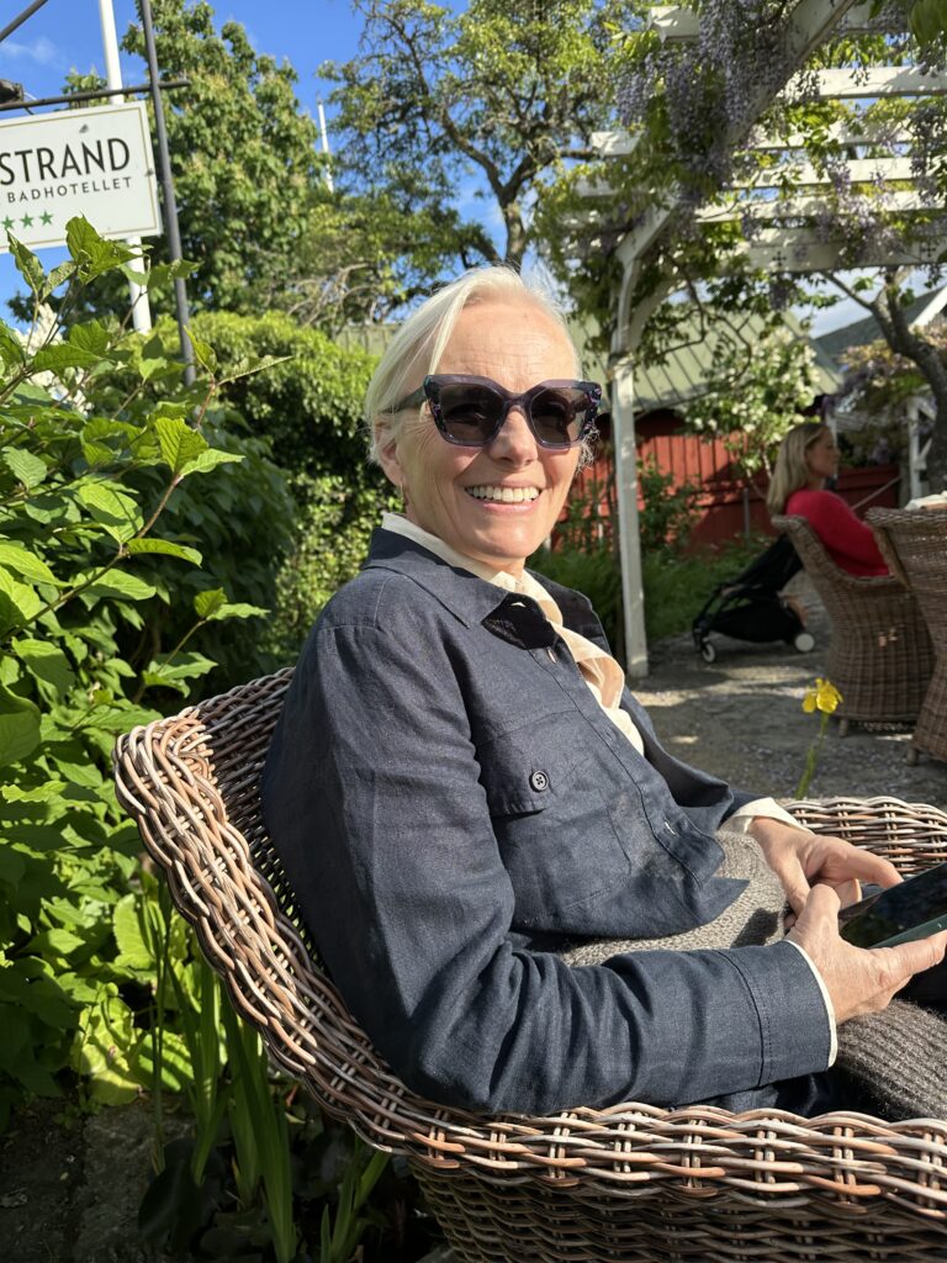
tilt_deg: -3.8
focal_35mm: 24
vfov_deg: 71.6
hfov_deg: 56.8
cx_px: 474
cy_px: 632
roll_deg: +4.6
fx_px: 875
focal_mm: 6.86
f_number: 1.78
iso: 80
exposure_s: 1/2469
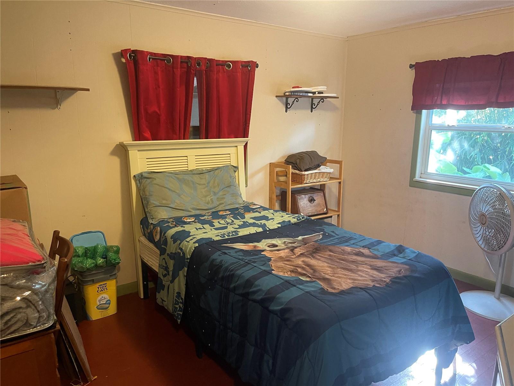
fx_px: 371
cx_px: 257
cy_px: 193
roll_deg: -1.1
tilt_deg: -14.4
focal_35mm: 25
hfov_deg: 69.4
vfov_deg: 54.9
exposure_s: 1/40
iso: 400
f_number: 1.6
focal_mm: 5.1
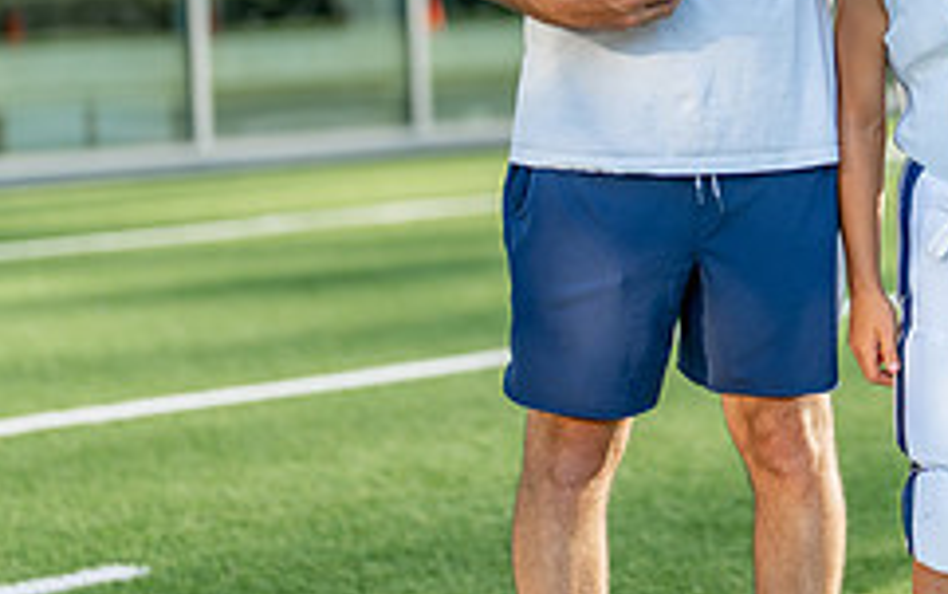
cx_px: 791
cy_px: 59
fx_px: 3542
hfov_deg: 15.1
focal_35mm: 137
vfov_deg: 9.5
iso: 100
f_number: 1.2
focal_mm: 50
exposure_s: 1/2500
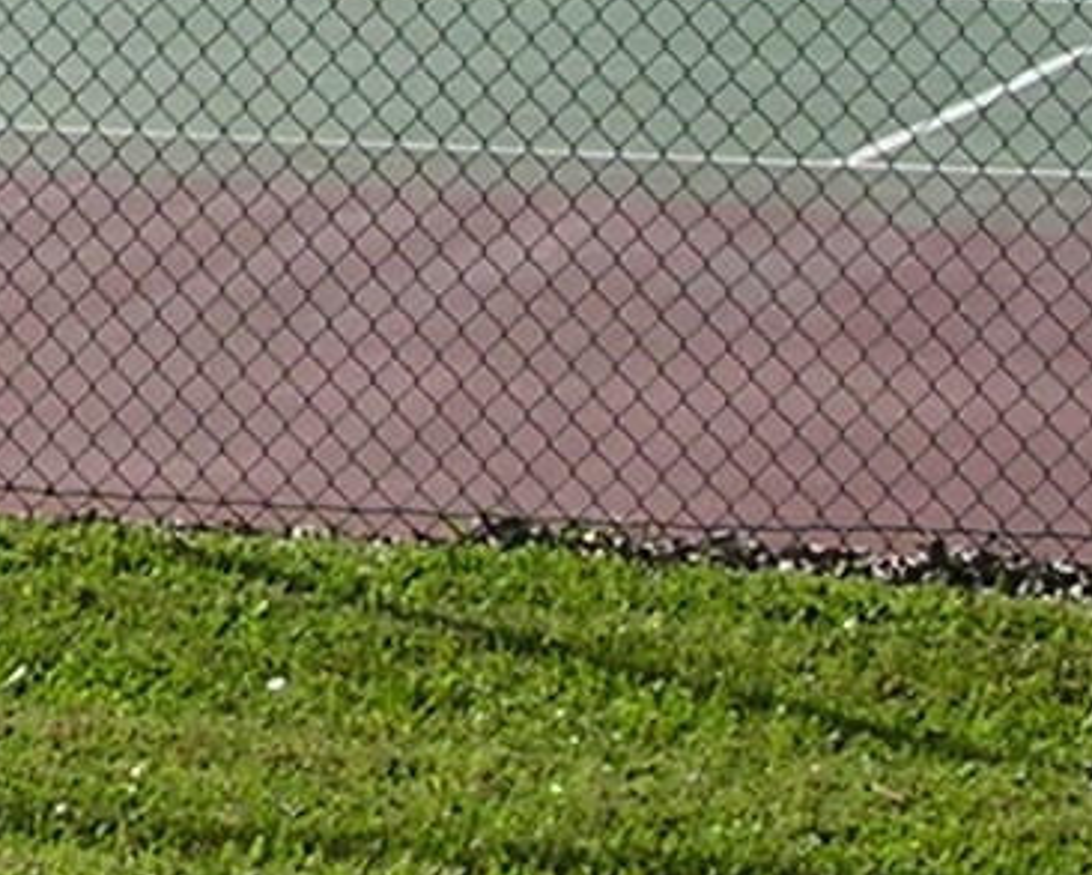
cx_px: -1113
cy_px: -630
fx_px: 7435
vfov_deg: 6.6
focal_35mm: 230
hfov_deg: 8.0
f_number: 5.6
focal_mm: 7.8
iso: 100
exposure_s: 1/500
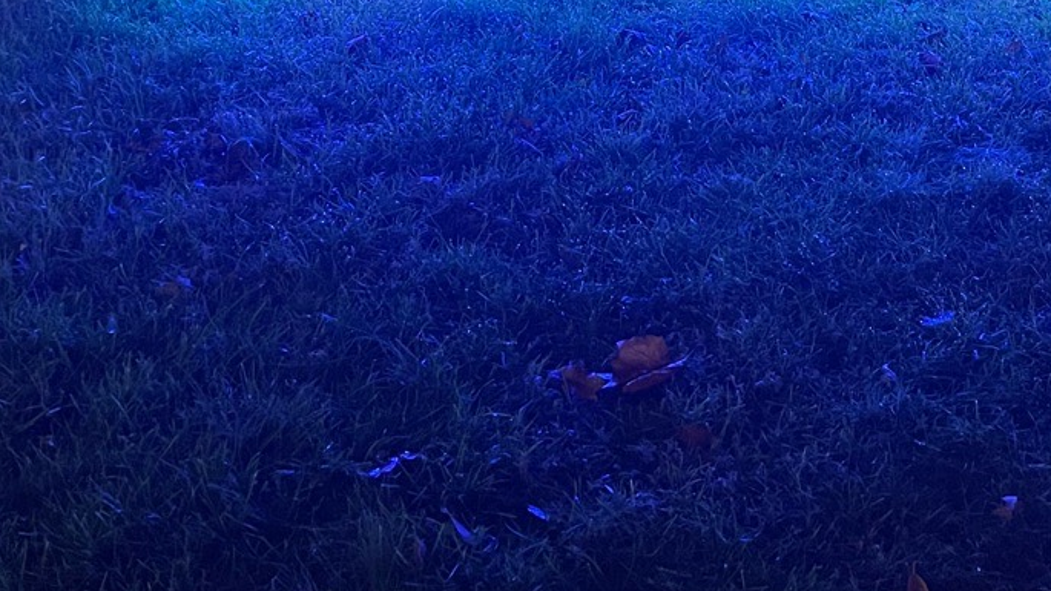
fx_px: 1727
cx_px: 683
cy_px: -151
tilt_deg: -8.5
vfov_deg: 18.2
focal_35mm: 62
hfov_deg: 33.6
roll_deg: -1.0
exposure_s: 1/30
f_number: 1.6
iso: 500
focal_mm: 5.1
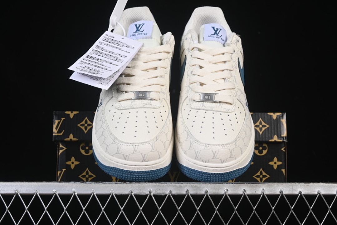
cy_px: 112
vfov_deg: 18.2
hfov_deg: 27.0
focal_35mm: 75
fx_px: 702
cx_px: 168
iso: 160
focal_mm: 50
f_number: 8
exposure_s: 1/100
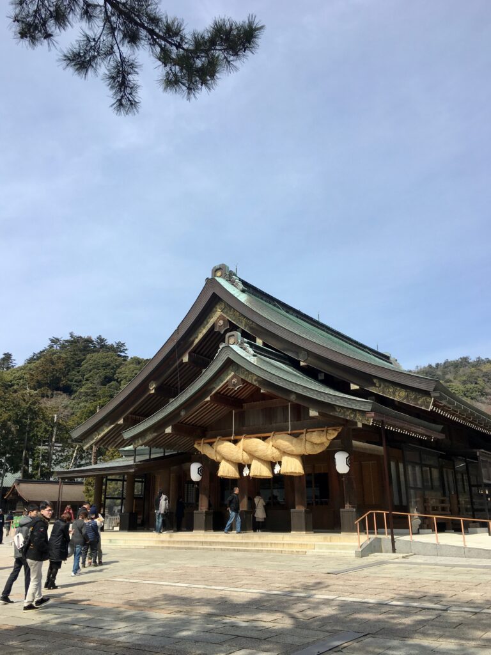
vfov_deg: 61.7
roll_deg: -0.2
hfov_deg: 48.2
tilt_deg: +18.2
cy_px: 328
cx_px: 246
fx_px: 548
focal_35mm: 29
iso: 25
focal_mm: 4.15
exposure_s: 1/1709
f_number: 2.2
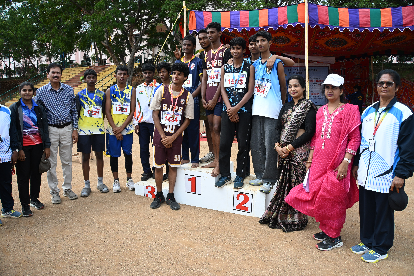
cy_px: 138
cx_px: 207
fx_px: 526
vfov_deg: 29.4
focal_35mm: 46
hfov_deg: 43.0
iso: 100
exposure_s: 1/250
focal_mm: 30.5
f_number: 8
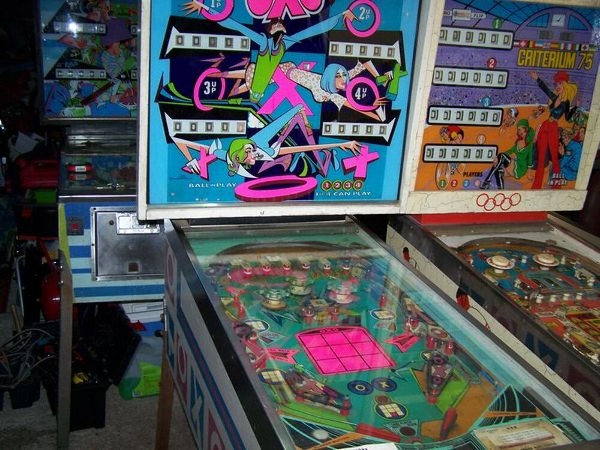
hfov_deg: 49.0
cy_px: 225
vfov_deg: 37.7
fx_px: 659
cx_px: 300
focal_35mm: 38
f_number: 2.8
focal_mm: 6.3
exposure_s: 1/60
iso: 80
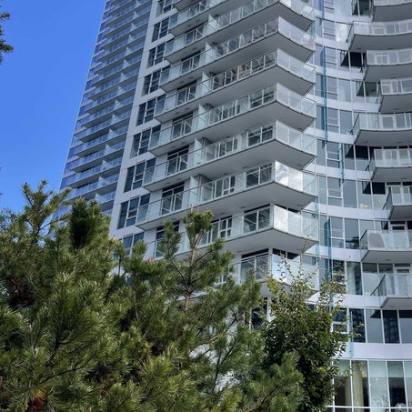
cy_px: 180
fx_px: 525
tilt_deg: +30.0
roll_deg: +0.2
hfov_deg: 41.4
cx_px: 317
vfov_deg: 42.8
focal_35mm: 39
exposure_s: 1/1067
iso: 32
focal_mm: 5.1
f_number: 1.6
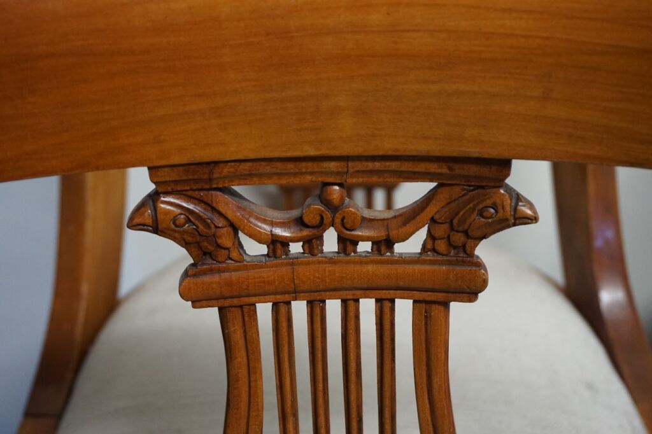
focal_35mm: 50
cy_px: 217
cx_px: 326
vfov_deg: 27.2
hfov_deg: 40.0
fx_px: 896
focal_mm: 33
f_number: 5
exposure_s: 1/60
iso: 1250
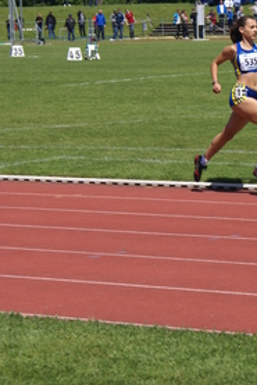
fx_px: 2192
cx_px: 229
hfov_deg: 6.7
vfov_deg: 10.0
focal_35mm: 205
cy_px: 131
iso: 100
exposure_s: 1/320
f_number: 8
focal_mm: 70
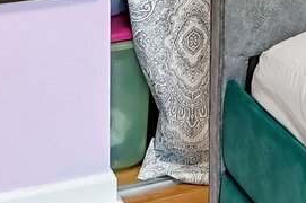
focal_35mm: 121
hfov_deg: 15.8
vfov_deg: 9.6
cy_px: -328
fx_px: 1027
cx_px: 436
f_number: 8
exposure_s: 1/13
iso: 400
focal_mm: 16
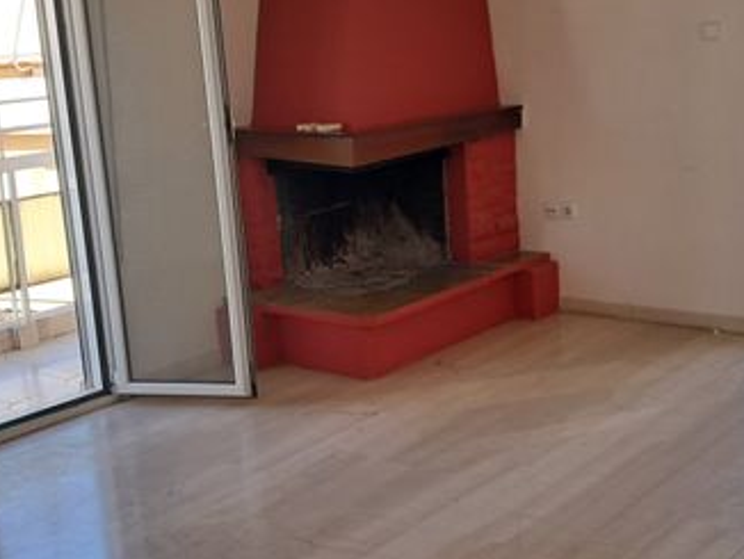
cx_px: 422
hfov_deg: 36.1
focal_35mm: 53
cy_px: 269
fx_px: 1140
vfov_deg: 27.6
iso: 50
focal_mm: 4
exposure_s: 1/120
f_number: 1.8
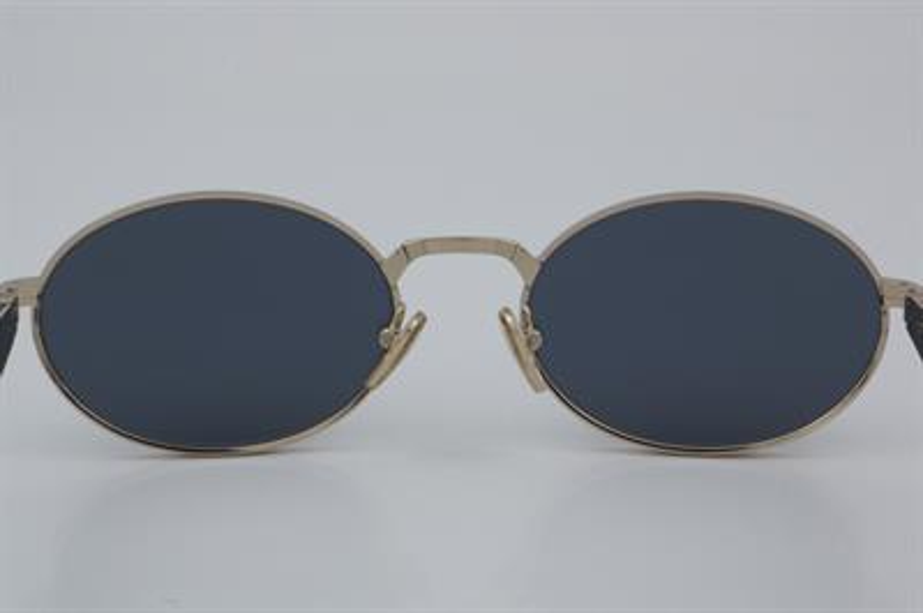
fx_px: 2113
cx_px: 462
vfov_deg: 16.5
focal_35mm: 82
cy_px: 306
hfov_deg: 24.6
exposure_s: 1/4
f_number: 32
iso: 100
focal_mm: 55
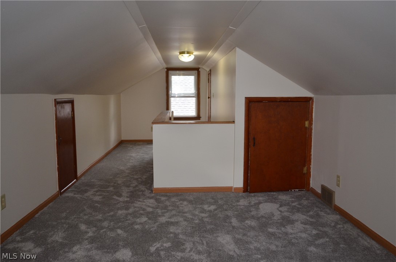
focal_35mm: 30
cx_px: 198
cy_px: 131
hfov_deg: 62.0
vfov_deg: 43.4
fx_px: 329
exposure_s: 1/60
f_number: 5.6
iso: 800
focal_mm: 20
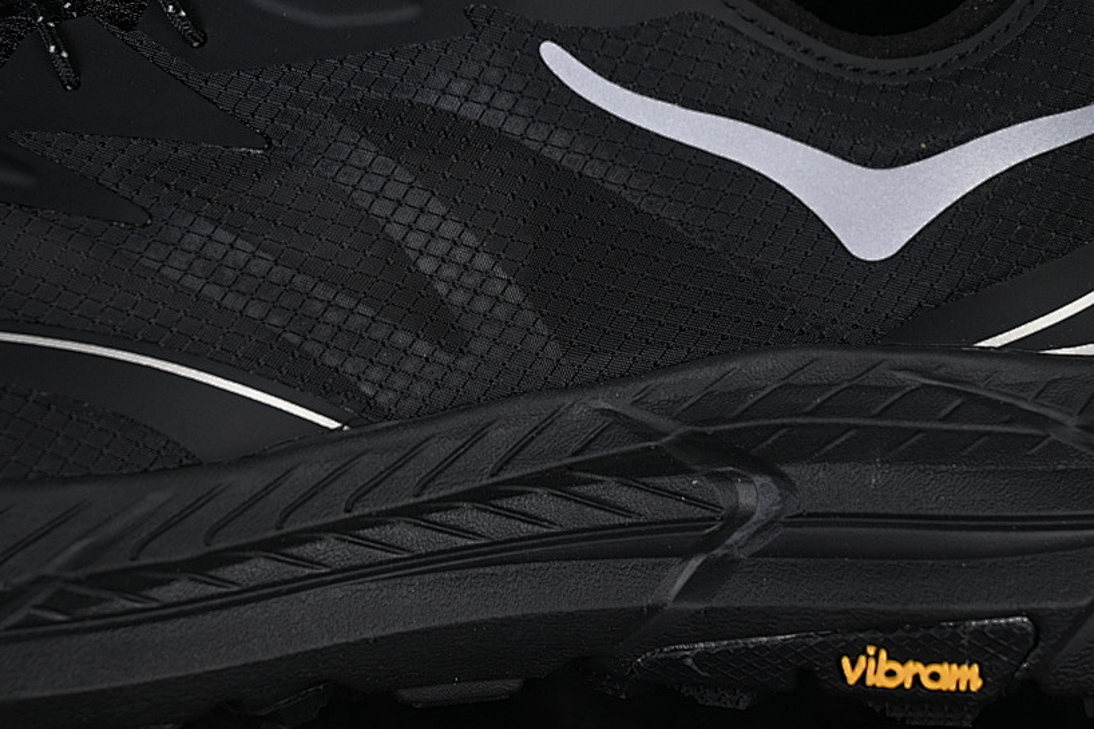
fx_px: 3008
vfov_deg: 13.8
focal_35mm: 99
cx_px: 480
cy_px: 265
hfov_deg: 20.6
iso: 160
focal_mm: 50
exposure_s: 1/50
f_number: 6.3
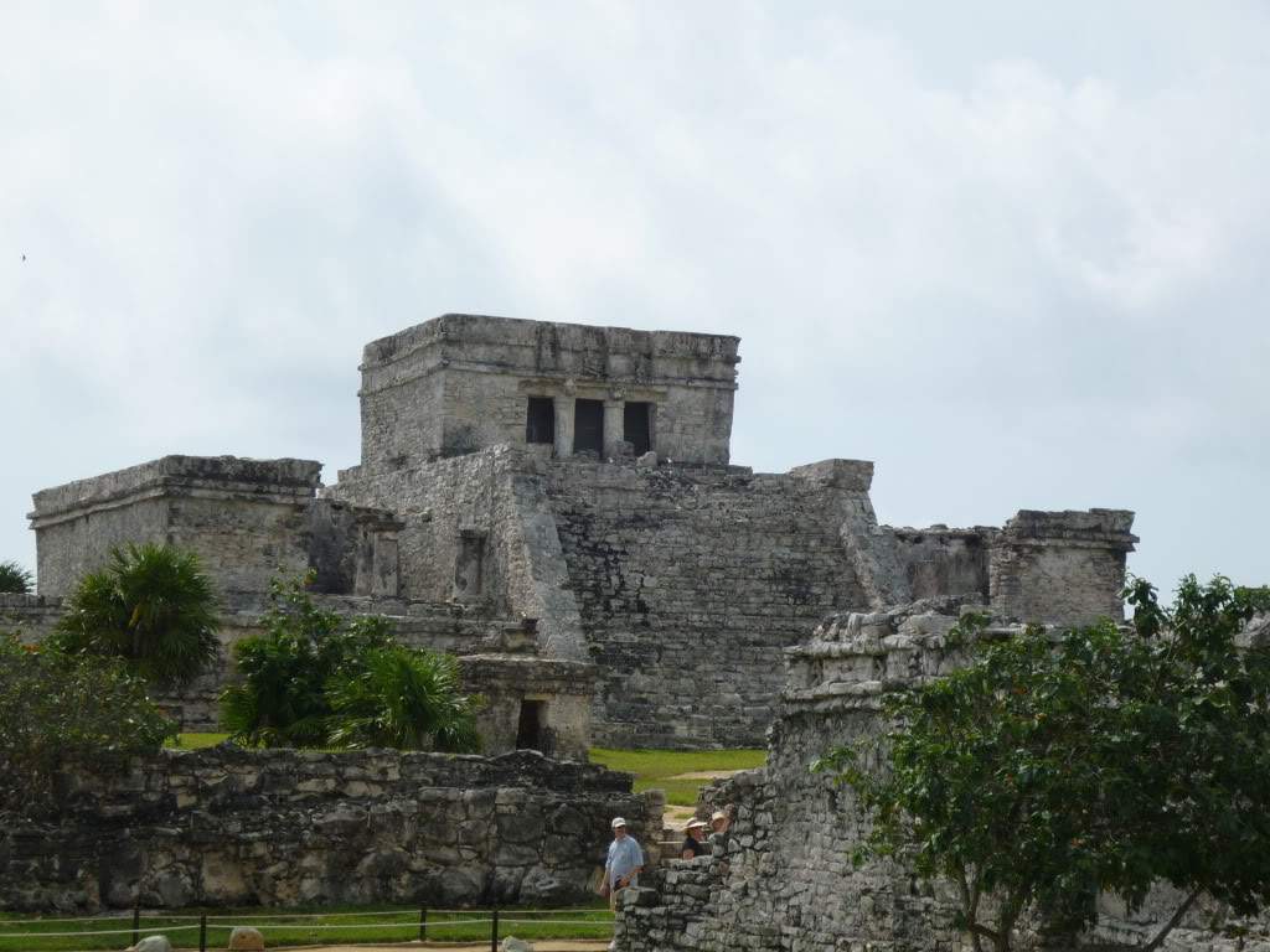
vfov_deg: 12.8
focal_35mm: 116
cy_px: 476
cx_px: 635
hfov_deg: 17.0
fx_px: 4256
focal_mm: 19.1
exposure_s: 1/1000
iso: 100
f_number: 5.3
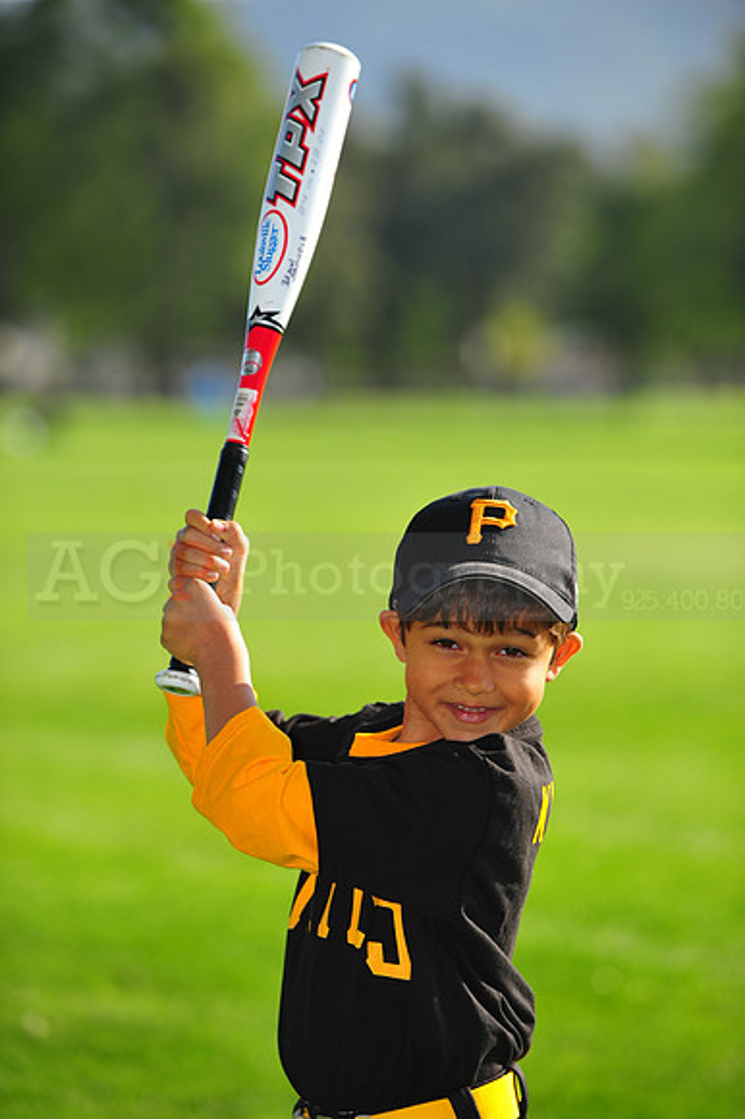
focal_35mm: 105
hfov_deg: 13.0
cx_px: 372
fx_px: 3263
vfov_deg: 19.5
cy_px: 560
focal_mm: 105
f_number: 4
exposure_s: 1/1000
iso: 200
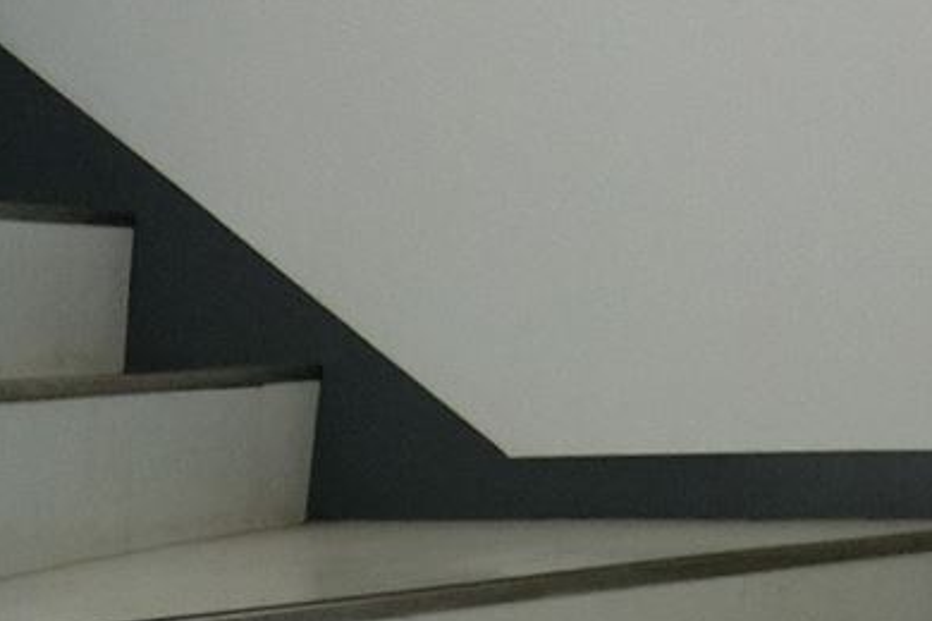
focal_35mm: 81
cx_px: 170
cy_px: 1299
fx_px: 2097
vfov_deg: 13.9
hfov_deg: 24.6
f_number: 2.7
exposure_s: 1/40
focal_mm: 4.06
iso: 400
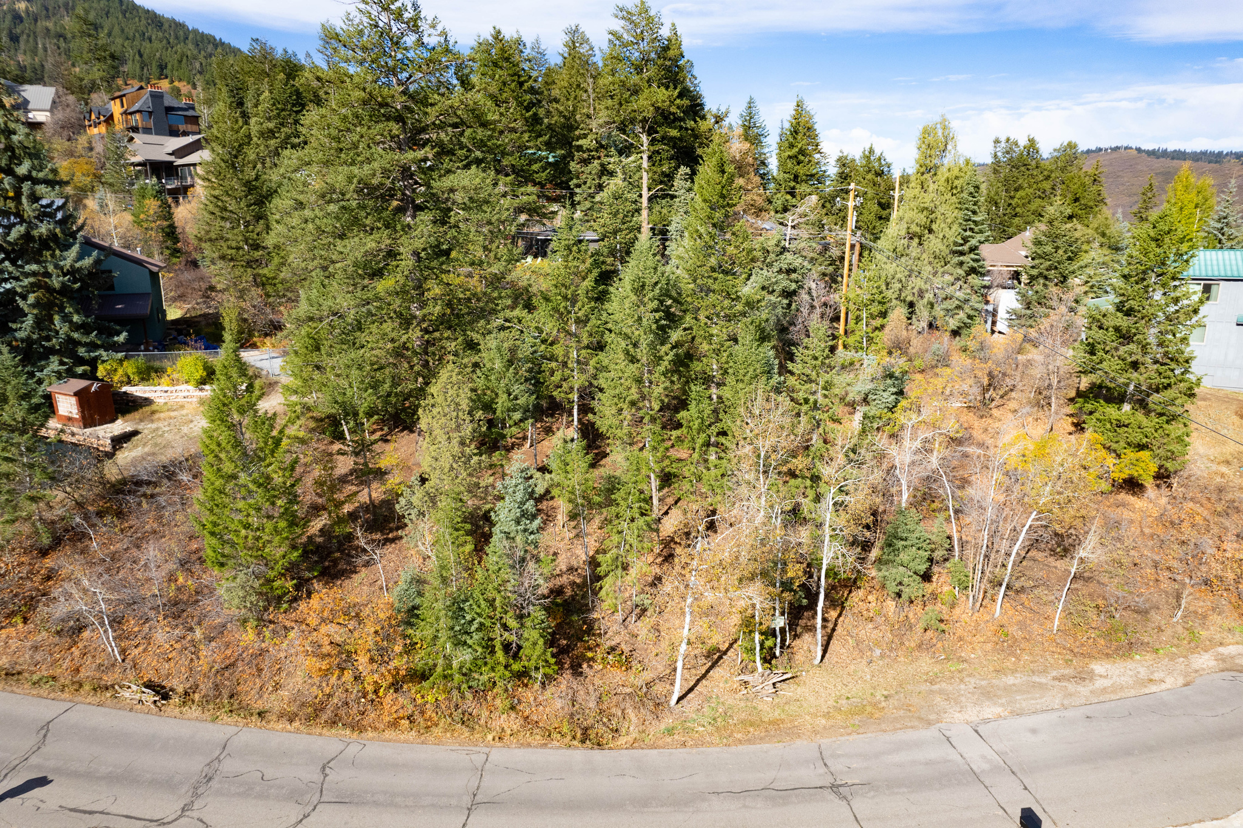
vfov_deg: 57.2
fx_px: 759
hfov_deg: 78.6
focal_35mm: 22
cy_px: 414
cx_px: 622
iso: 110
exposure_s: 1/400
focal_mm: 8.38
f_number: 2.8
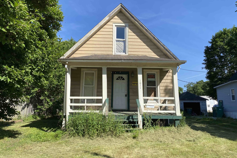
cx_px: 120
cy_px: 71
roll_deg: +0.5
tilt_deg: +6.2
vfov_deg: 46.3
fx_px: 184
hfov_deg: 65.5
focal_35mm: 28
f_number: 1.8
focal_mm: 4.25
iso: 32
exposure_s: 1/2315
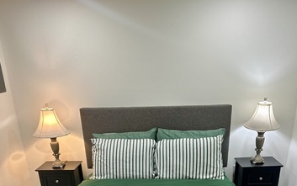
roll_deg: +1.0
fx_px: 292
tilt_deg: -22.6
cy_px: 194
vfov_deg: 32.0
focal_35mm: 36
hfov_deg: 54.0
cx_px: 155
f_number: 1.78
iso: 160
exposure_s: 1/120
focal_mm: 6.86
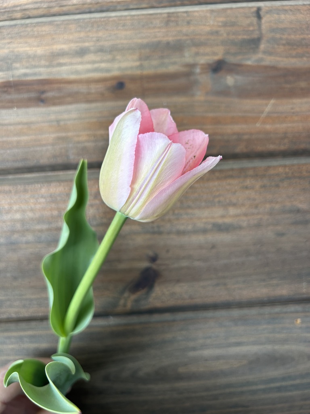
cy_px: 207
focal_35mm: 26
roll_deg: +3.3
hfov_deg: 53.1
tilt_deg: -5.8
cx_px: 155
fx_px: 310
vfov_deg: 67.3
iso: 64
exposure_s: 1/121
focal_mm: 5.7
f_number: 1.5
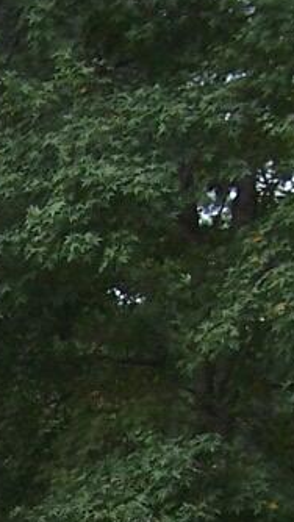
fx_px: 3574
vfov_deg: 8.2
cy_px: 777
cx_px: -210
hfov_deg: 4.7
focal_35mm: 258
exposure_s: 1/350
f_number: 3
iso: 80
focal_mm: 8.5
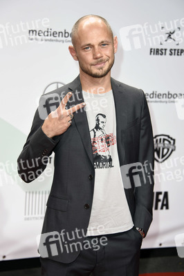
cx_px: 92
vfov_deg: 20.8
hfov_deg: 13.9
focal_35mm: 98
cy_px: 138
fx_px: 753
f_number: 5.6
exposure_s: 1/250
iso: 640
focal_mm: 98
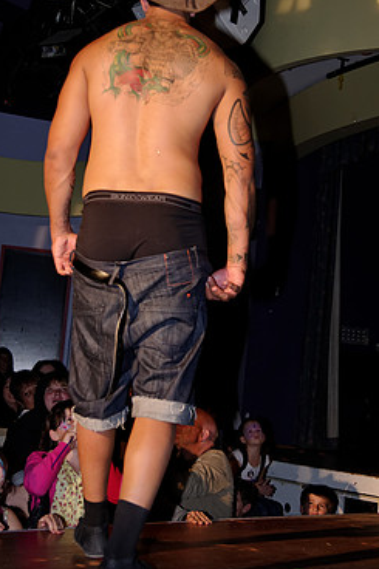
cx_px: 160
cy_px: 258
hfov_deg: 20.6
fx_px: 1043
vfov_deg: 30.5
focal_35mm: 66
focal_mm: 36.25
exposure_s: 1/180
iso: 500
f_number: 2.8
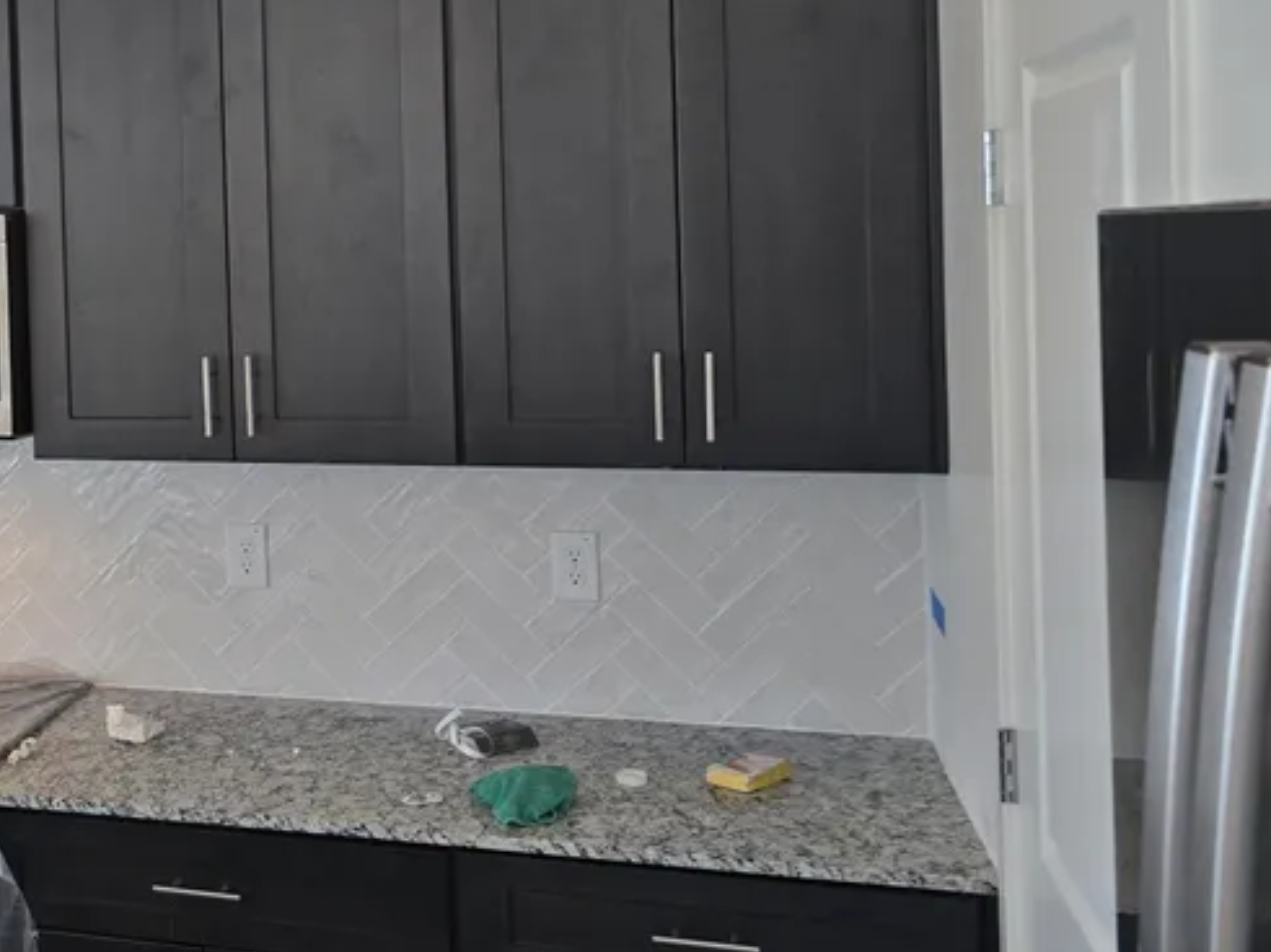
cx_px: 54
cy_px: 277
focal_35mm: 45
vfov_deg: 31.8
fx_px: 1652
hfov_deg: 38.3
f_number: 1.7
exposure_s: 1/53
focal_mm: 6.3
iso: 80
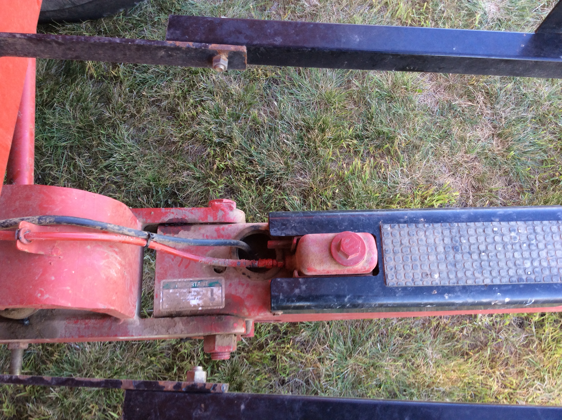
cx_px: 281
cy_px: 210
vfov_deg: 44.1
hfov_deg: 56.9
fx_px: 519
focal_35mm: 32
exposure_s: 1/60
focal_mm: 3.3
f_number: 2.4
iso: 40
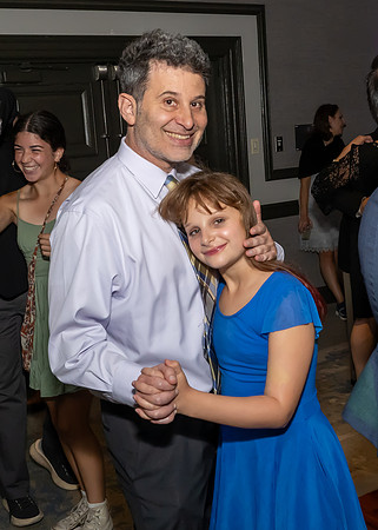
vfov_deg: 42.4
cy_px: 239
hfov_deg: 31.0
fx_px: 682
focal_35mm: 45
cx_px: 172
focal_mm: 17
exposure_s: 1/250
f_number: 7.1
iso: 1000
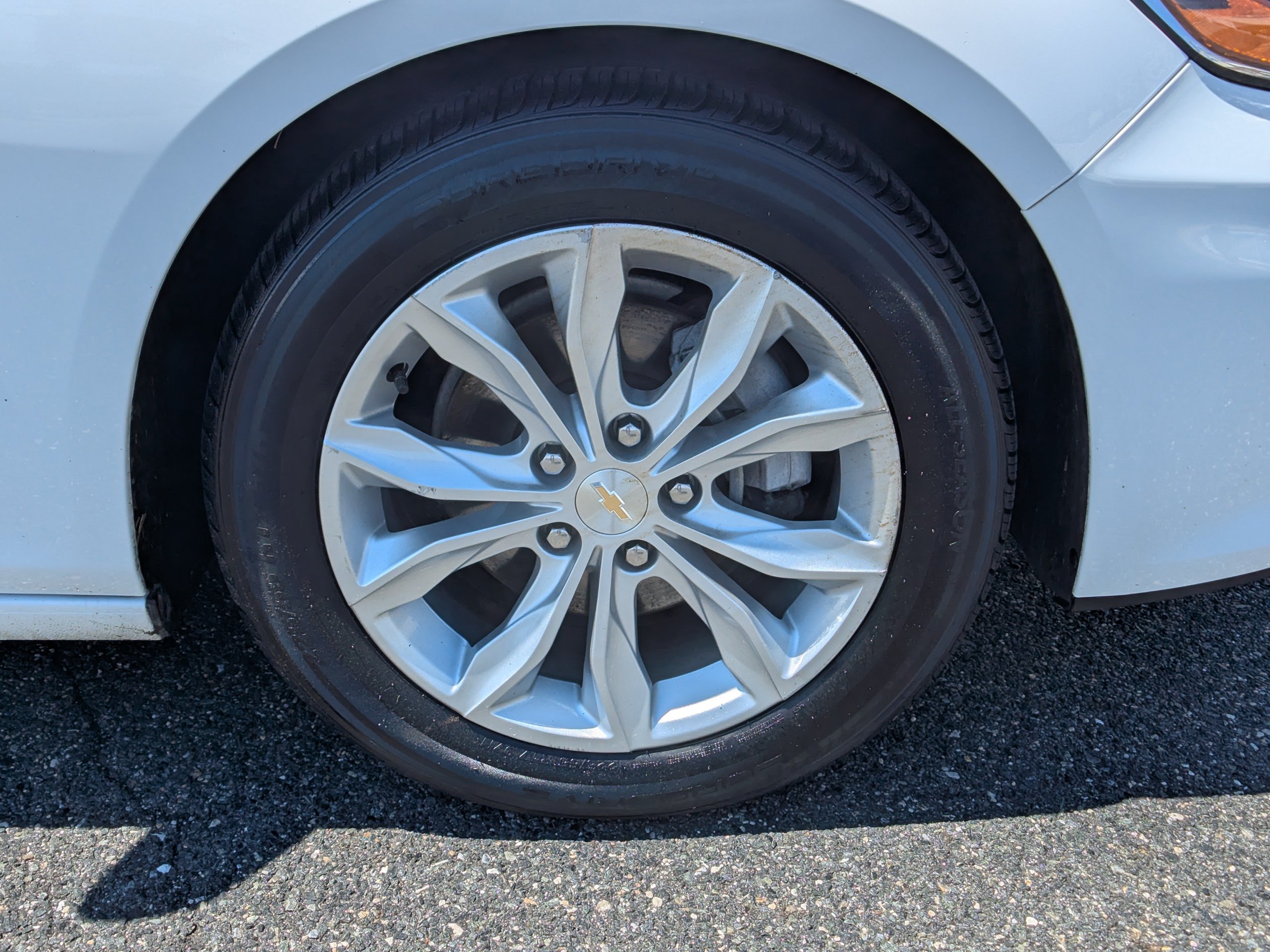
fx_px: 1798
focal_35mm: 49
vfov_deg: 29.7
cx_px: 623
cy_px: 474
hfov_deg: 38.9
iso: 44
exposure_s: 1/1650
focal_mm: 6.81
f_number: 1.85
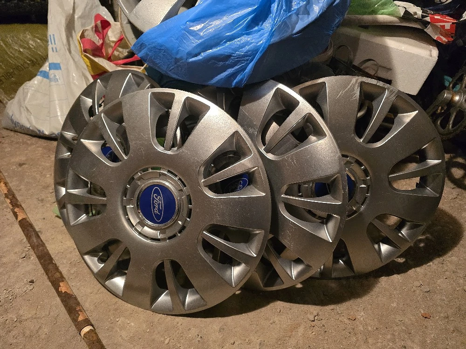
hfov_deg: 73.9
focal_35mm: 23
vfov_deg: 58.9
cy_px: 174
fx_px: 310
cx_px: 233
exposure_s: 1/101
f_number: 1.7
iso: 1250
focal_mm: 6.3
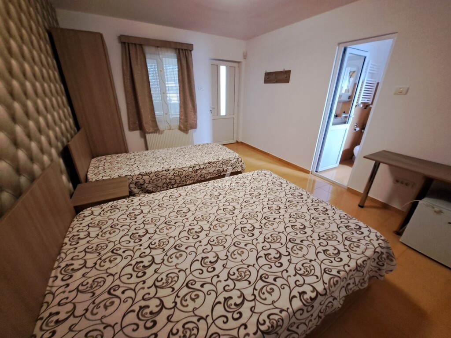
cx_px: 226
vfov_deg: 89.9
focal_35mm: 13
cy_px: 169
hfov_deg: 106.2
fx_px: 169
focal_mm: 1.74
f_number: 2.2
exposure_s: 1/25
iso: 400
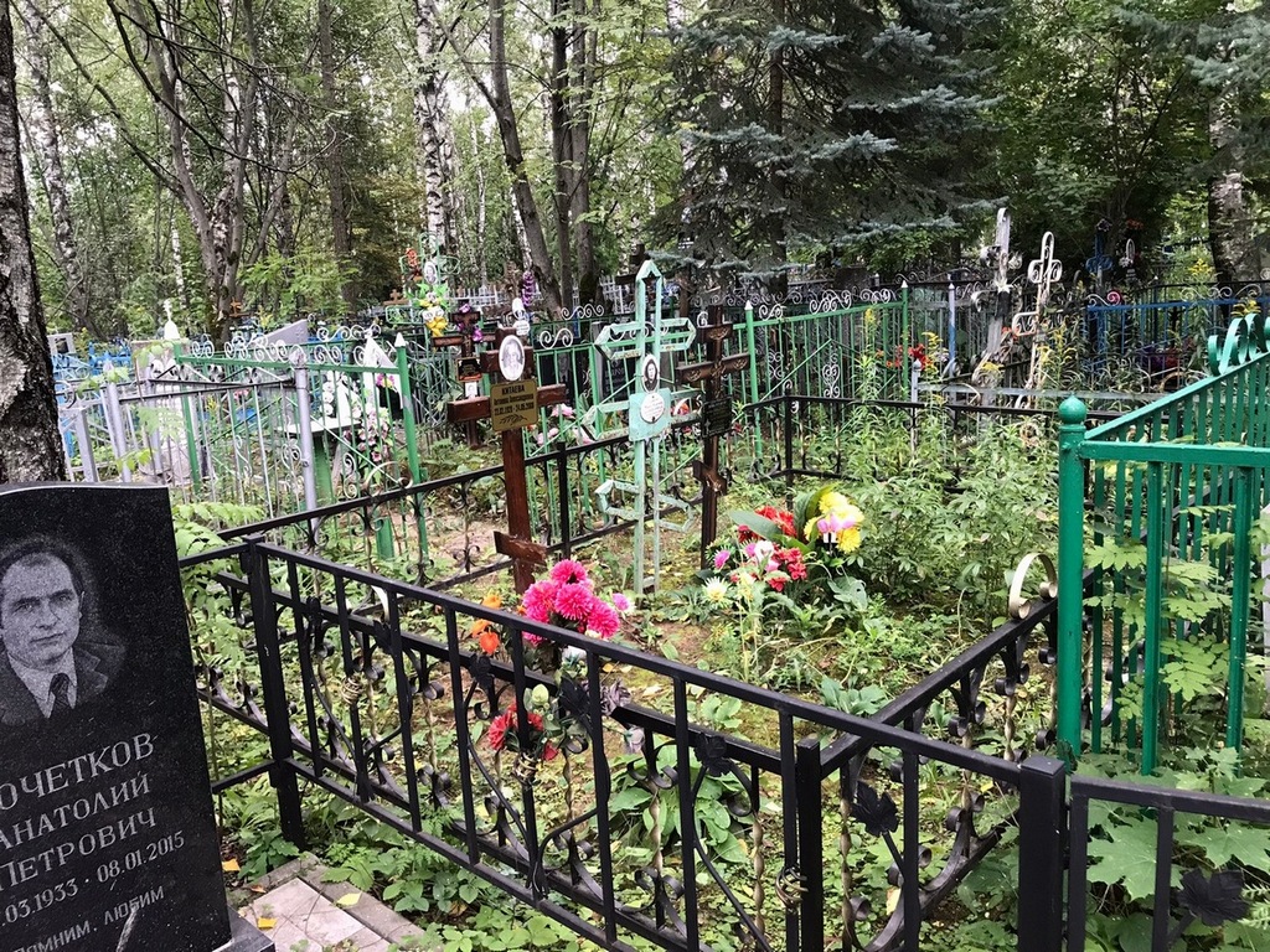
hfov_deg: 63.4
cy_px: 476
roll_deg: +3.4
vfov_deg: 49.7
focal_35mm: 28
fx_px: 1027
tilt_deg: -10.6
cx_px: 635
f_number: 1.8
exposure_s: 1/33
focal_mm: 3.99
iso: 32
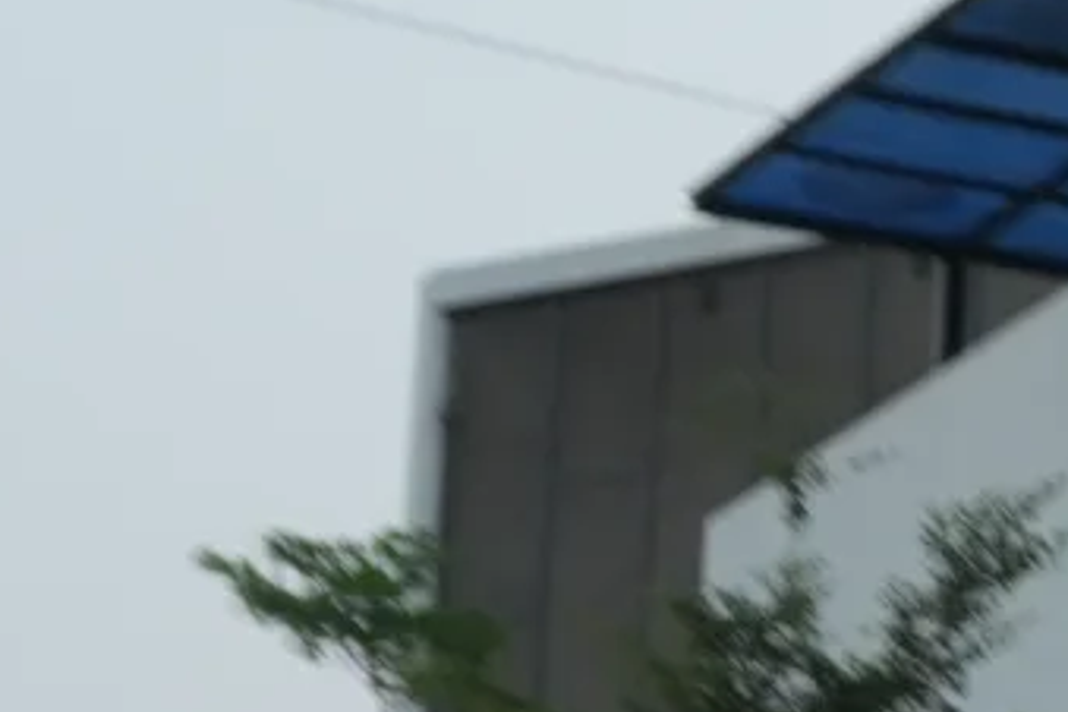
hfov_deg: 7.6
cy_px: 1155
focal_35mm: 249
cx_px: 2694
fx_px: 7386
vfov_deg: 5.5
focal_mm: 22
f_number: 4
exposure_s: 1/60
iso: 250
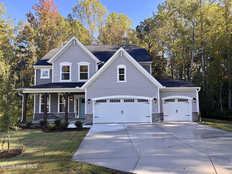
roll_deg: +0.5
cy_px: 87
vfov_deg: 53.1
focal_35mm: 26
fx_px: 174
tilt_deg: +4.9
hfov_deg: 67.3
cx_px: 116
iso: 50
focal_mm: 5.96
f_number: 1.6
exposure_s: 1/630
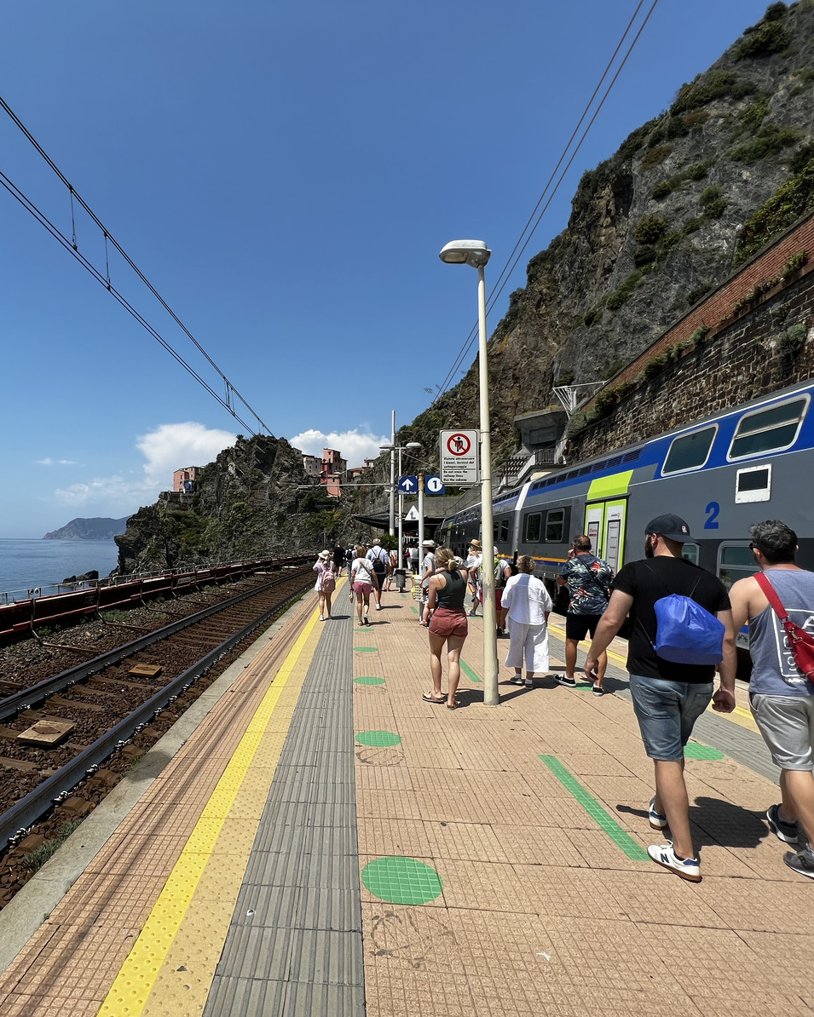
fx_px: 512
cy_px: 509
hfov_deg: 74.2
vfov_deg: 89.6
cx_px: 262
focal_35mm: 17
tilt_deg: +3.6
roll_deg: -0.5
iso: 32
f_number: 1.8
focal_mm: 1.57
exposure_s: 1/2222
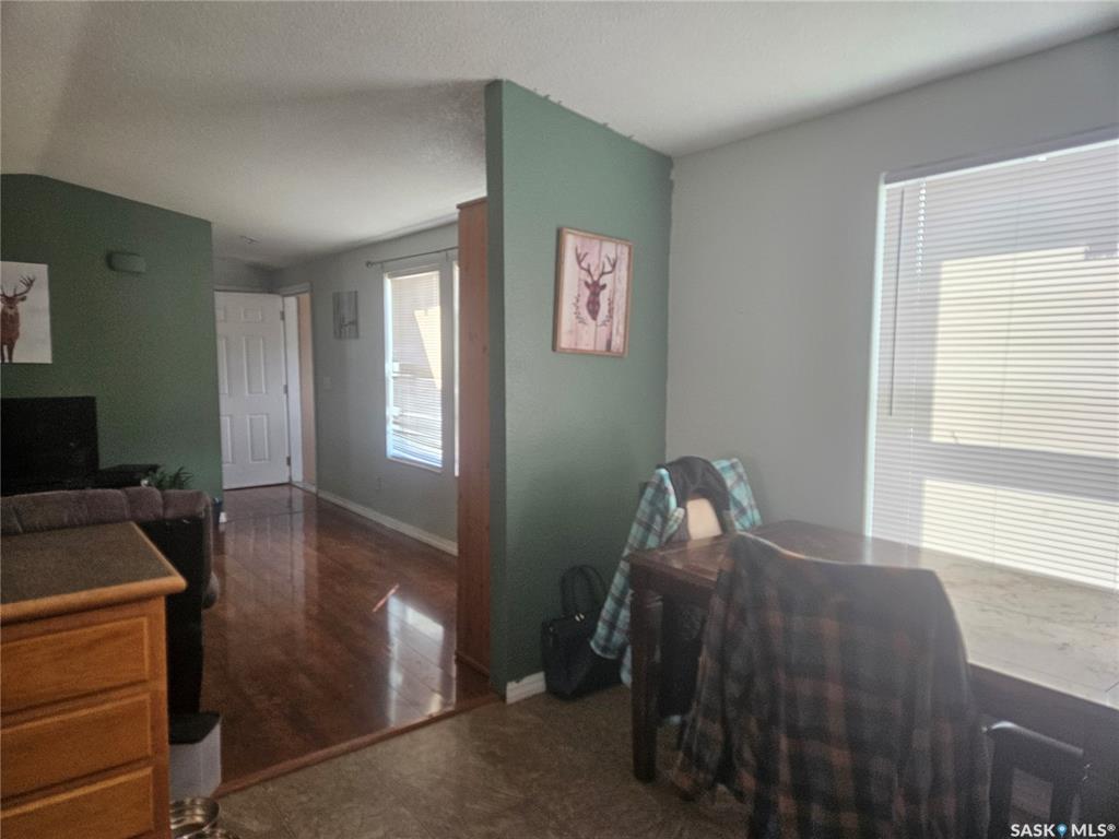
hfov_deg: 73.9
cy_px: 420
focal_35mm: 23
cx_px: 560
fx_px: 744
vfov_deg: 58.9
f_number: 1.8
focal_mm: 5.4
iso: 400
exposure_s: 1/359
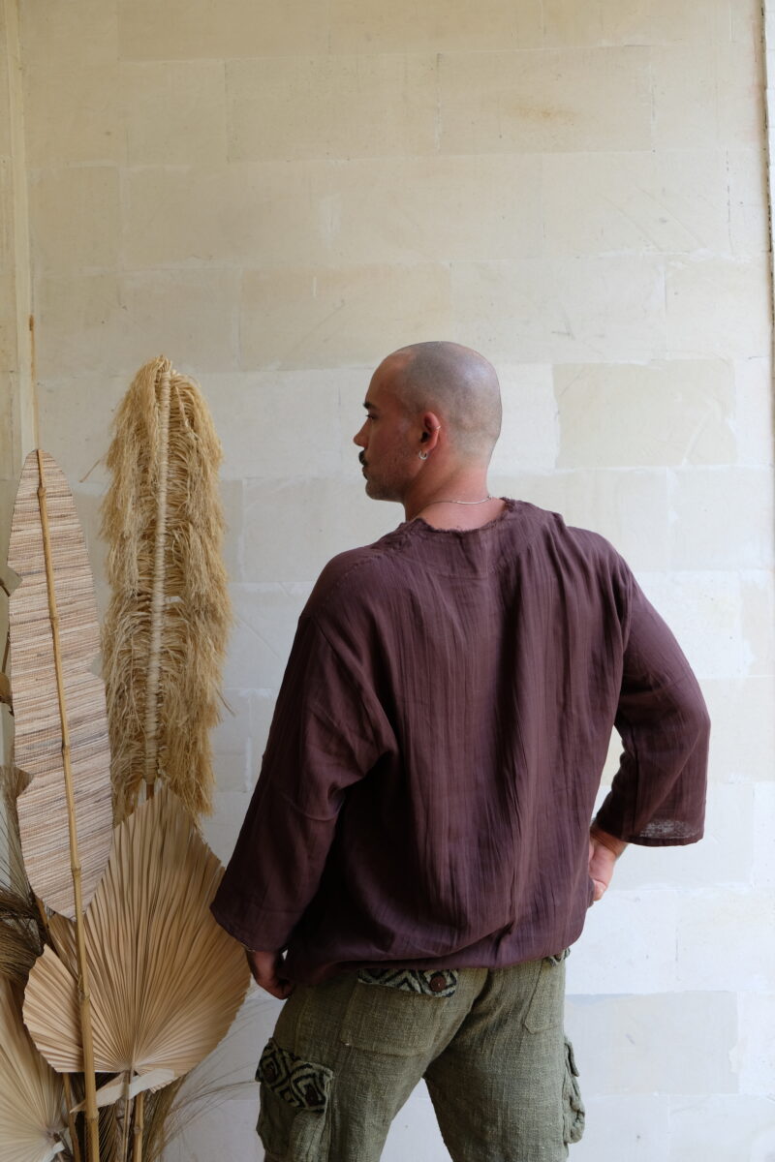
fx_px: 1162
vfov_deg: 53.1
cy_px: 581
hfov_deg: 36.9
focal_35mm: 36
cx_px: 388
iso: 250
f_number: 3.2
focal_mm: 24.3
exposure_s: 1/200
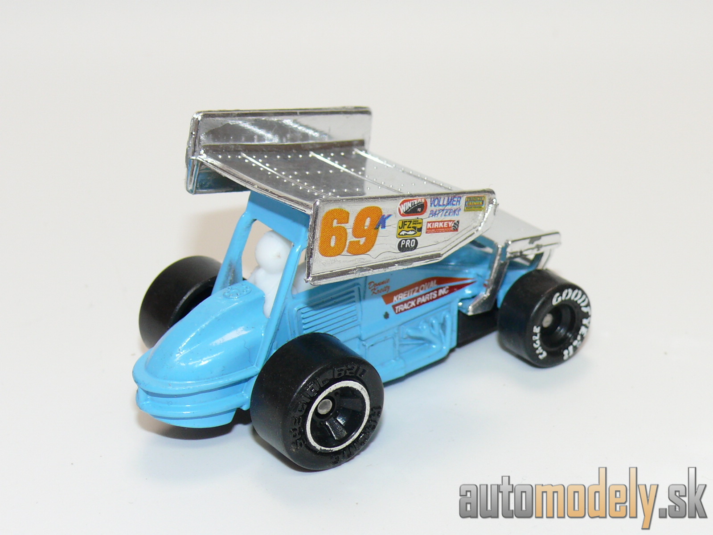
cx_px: 356
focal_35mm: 97
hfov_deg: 20.2
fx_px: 1998
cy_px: 268
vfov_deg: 15.2
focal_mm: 13
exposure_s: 1/30
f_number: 4
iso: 100
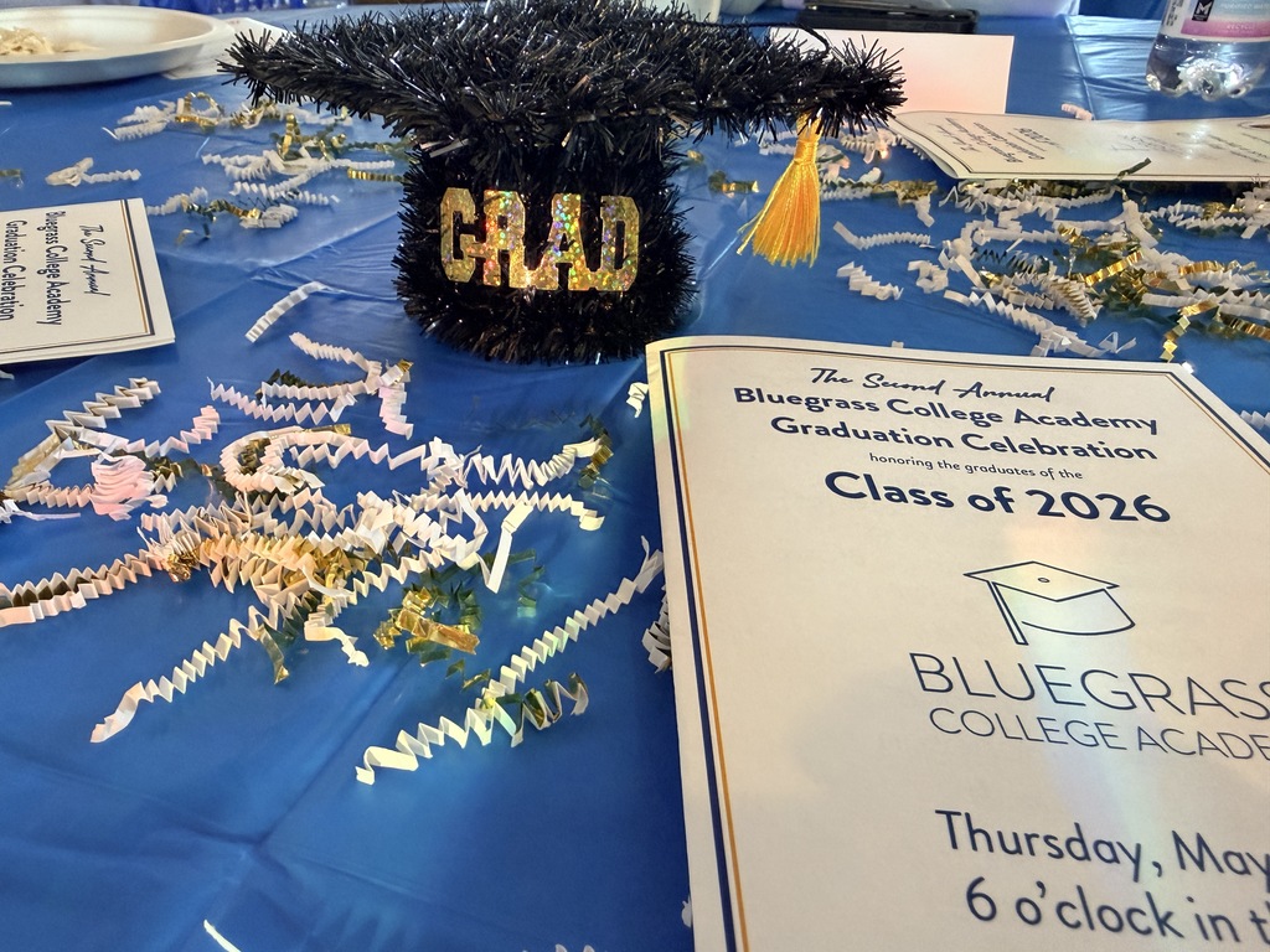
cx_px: 635
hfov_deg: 71.6
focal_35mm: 24
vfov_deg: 56.8
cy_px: 476
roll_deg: +1.0
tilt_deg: -33.2
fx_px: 881
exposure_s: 1/60
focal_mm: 2.22
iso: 400
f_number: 2.2
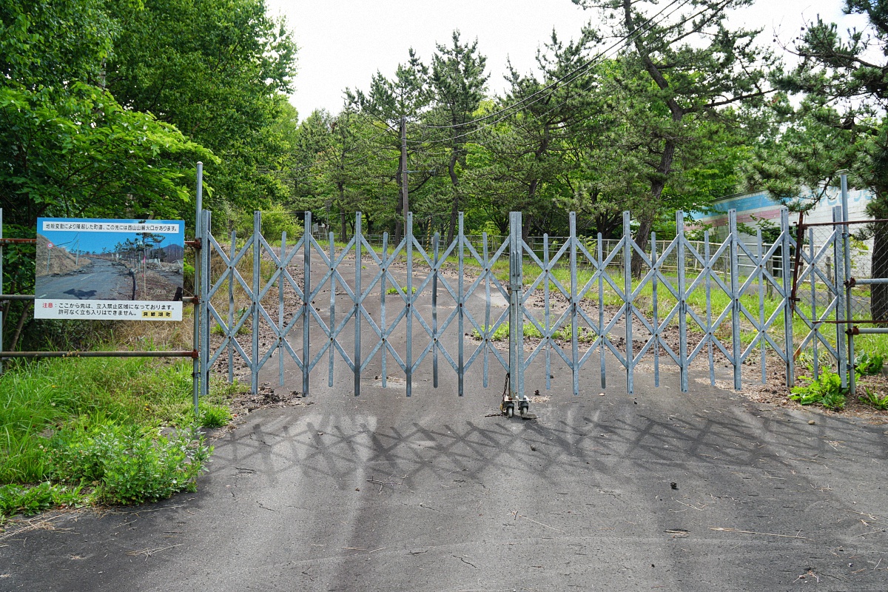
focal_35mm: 34
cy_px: 296
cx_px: 444
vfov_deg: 38.4
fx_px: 851
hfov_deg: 55.1
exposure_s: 1/250
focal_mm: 23
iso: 100
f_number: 5
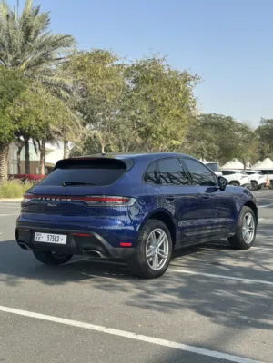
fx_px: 505
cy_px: 182
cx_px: 136
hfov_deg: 30.3
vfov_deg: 39.7
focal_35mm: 48
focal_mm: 6.86
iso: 80
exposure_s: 1/1414
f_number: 1.78
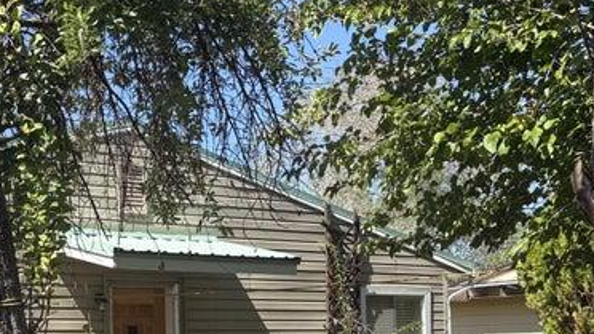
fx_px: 1023
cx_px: 97
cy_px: 320
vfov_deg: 18.1
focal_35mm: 65
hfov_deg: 31.3
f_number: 1.6
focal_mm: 5.96
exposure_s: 1/1751
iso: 50
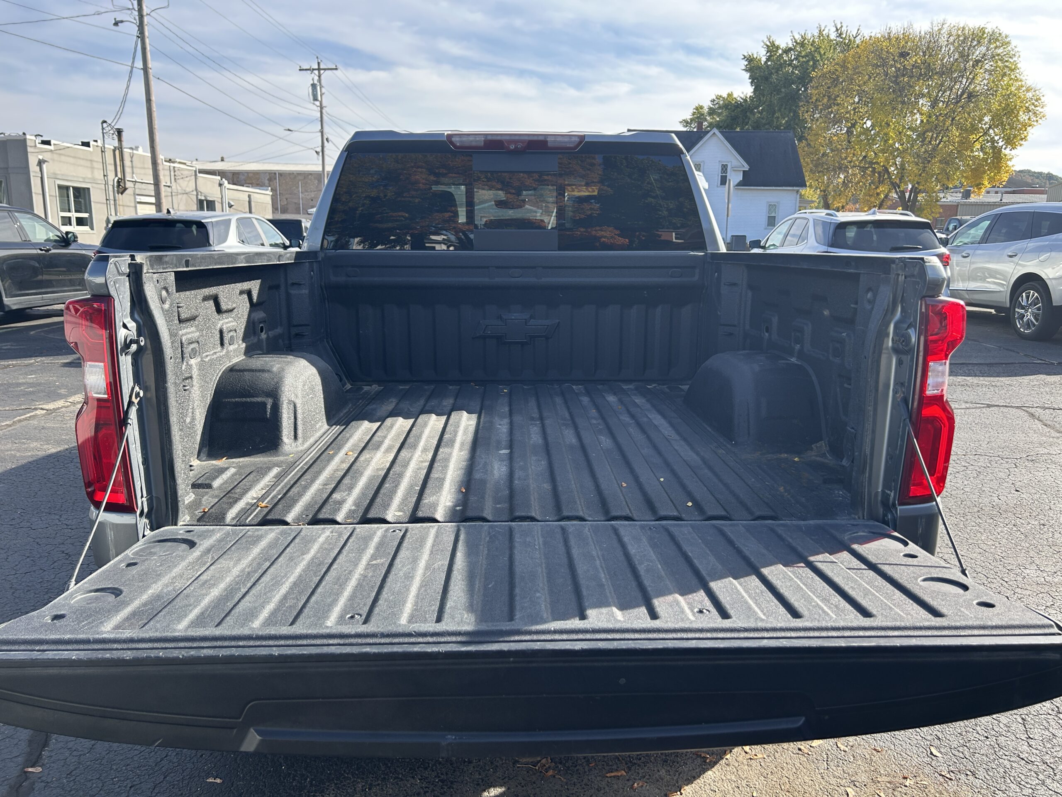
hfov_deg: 67.3
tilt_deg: -11.7
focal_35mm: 26
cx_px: 531
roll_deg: -0.5
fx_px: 798
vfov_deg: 53.1
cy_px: 398
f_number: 1.5
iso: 50
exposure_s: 1/1224
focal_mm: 5.7
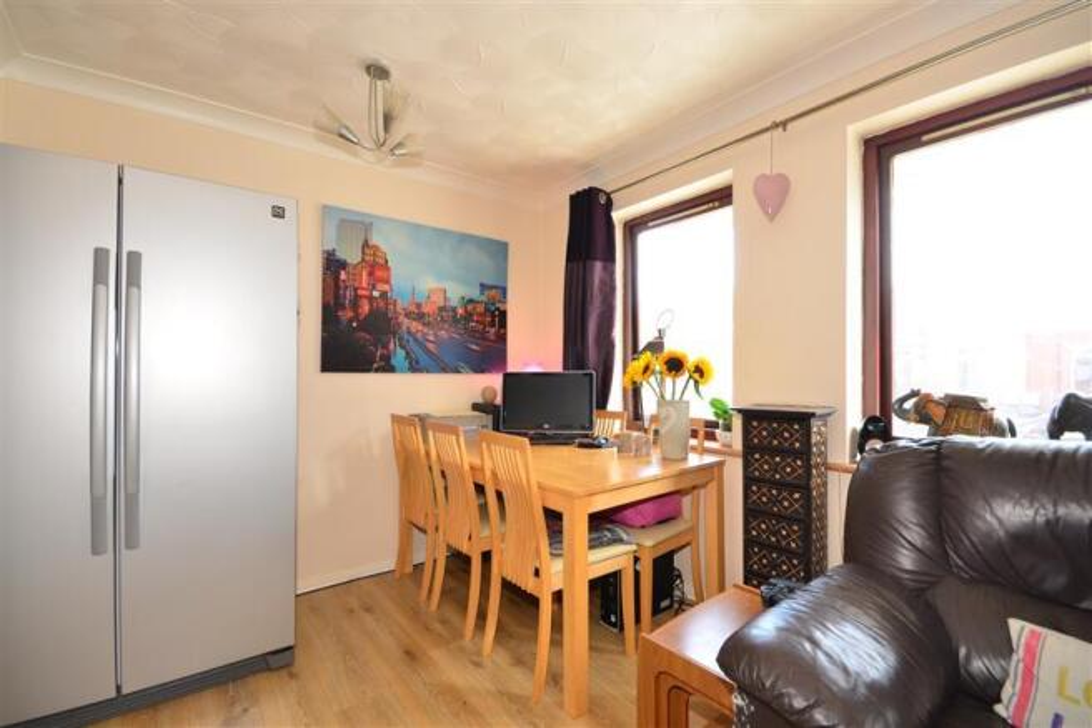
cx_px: 546
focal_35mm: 15
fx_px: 455
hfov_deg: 100.4
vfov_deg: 77.3
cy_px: 364
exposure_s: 1/10
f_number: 9
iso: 250
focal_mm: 10
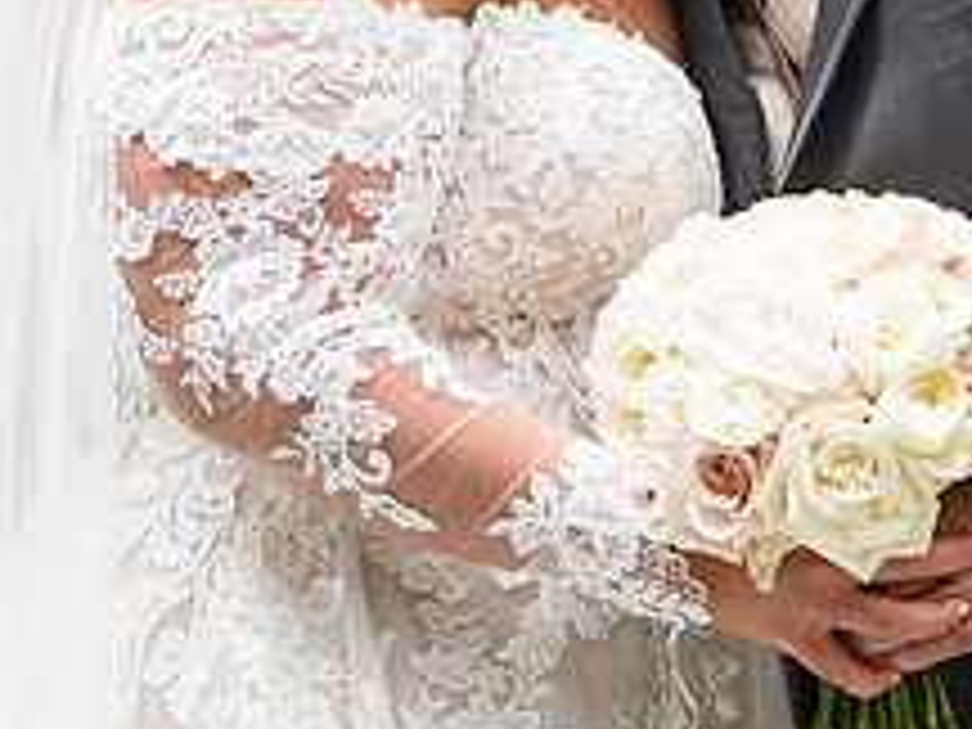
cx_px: 837
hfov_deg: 8.1
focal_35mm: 245
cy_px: -74
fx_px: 6879
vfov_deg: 6.0
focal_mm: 95
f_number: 4
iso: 200
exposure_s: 1/1000
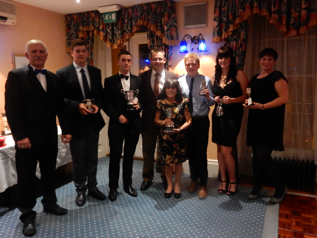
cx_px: 158
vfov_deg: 46.8
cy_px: 119
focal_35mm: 30
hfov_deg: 60.0
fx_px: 275
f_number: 4
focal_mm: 5.4
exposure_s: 1/8
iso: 640
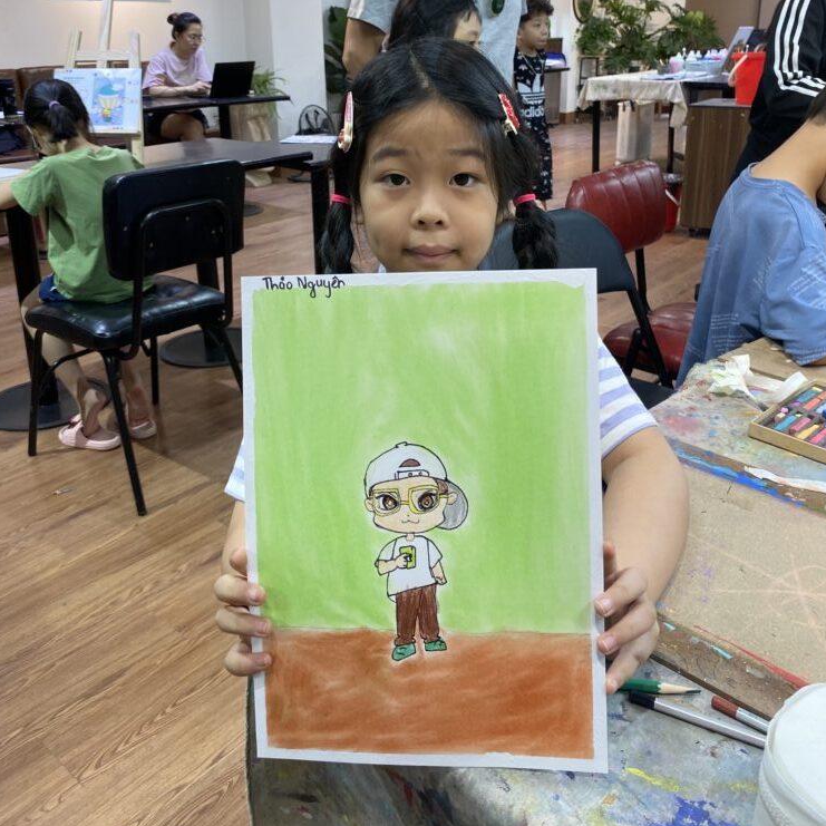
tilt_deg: -15.9
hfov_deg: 52.5
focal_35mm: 31
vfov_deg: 51.7
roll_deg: +0.6
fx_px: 837
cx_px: 415
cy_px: 289
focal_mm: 4.25
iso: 100
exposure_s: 1/100
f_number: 1.8
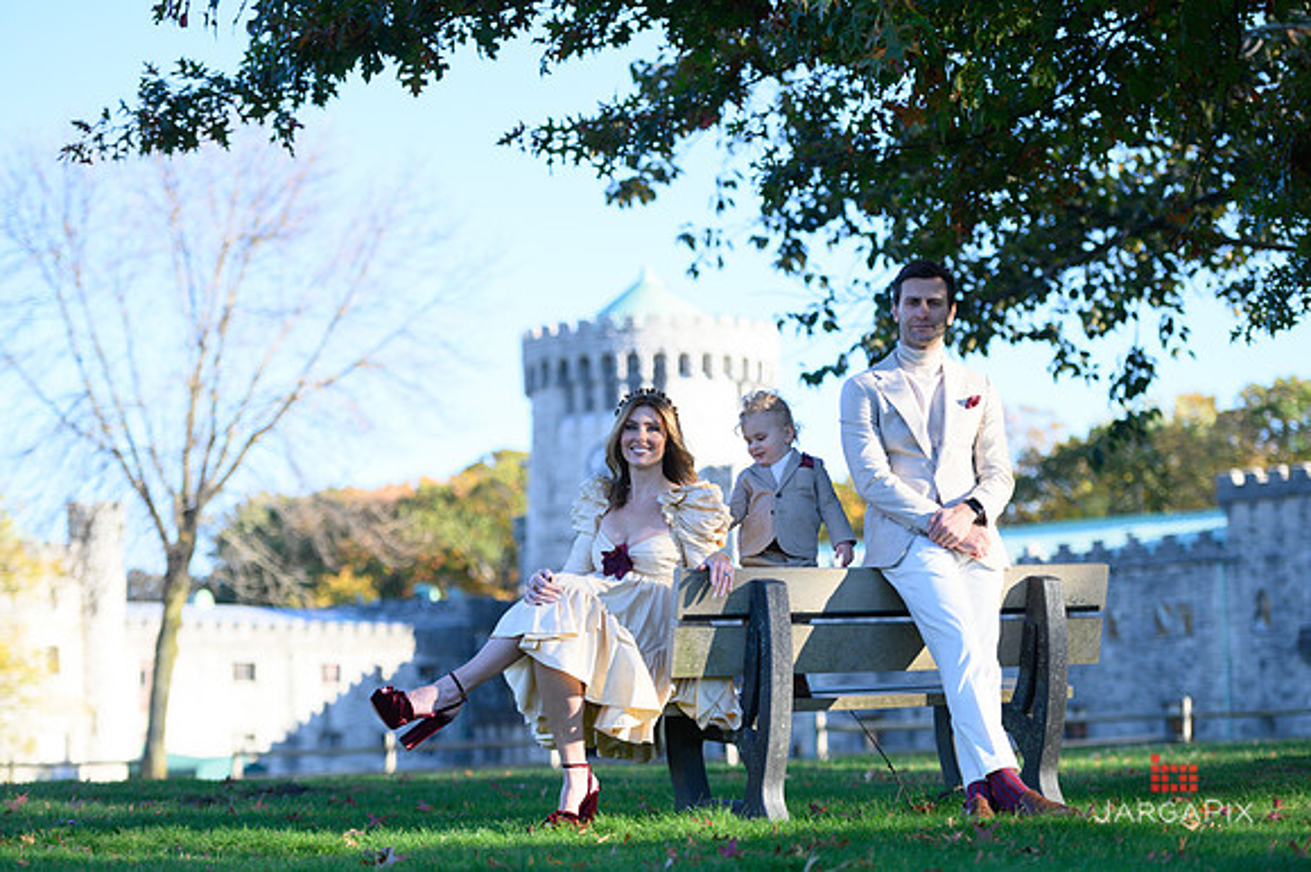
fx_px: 3130
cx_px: 656
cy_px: 436
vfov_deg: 15.9
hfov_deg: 23.7
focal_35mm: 86
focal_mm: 86
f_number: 3.2
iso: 1600
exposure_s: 1/6400
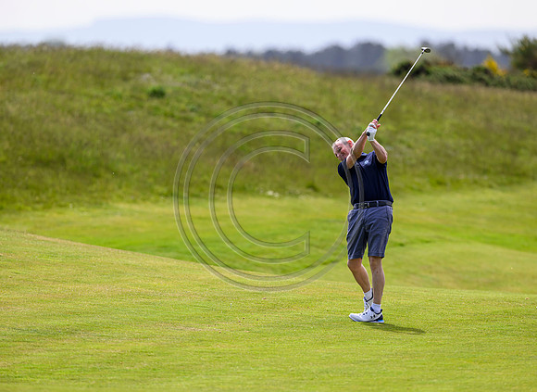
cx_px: 294
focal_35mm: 425
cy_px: 196
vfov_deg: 3.4
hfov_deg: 4.7
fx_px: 6531
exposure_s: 1/3200
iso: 500
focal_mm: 400
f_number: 4
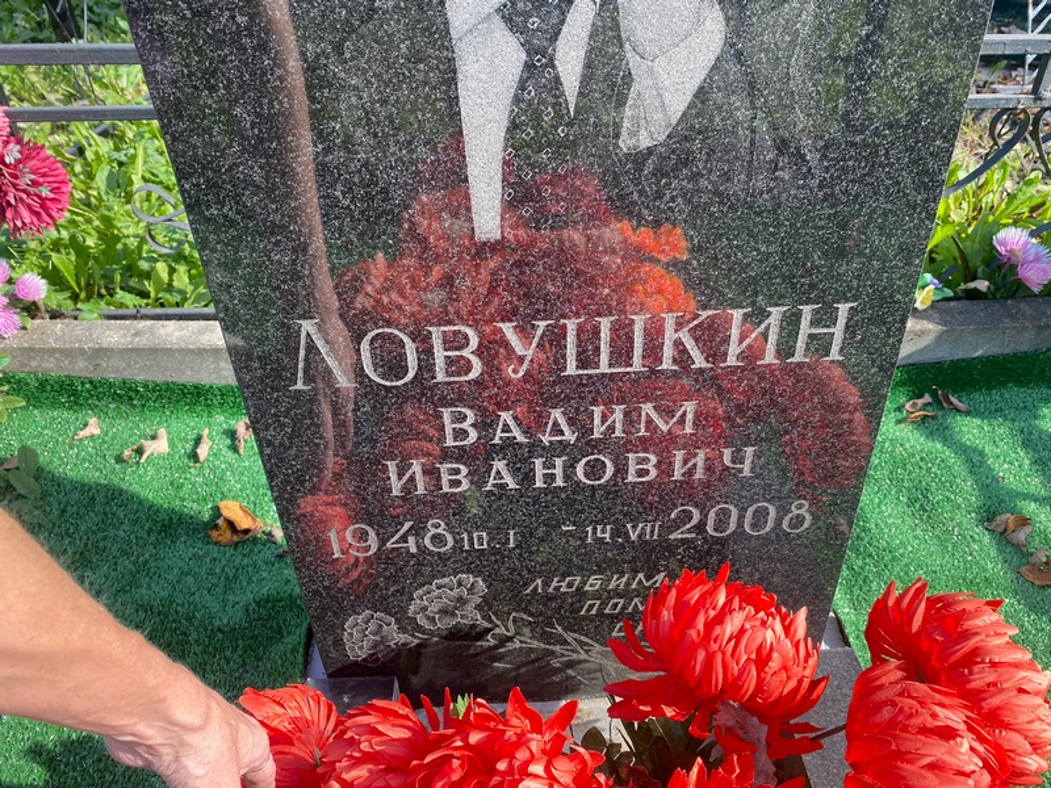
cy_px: 394
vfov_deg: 53.1
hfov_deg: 67.3
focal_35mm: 26
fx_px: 789
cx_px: 526
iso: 32
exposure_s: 1/487
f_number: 1.8
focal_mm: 4.25
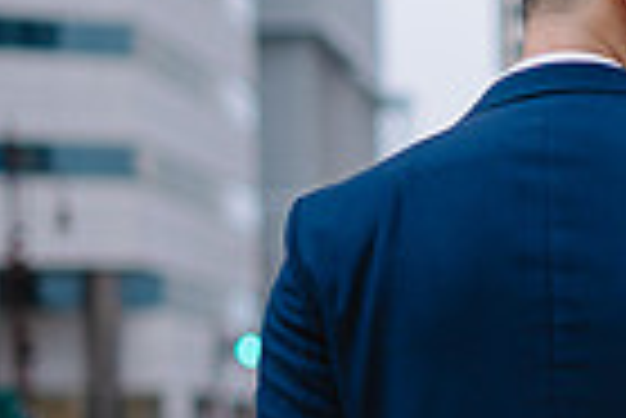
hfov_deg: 9.5
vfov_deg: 6.6
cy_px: 299
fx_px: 3621
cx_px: 995
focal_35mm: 208
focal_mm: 50
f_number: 1.8
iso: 160
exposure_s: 1/320
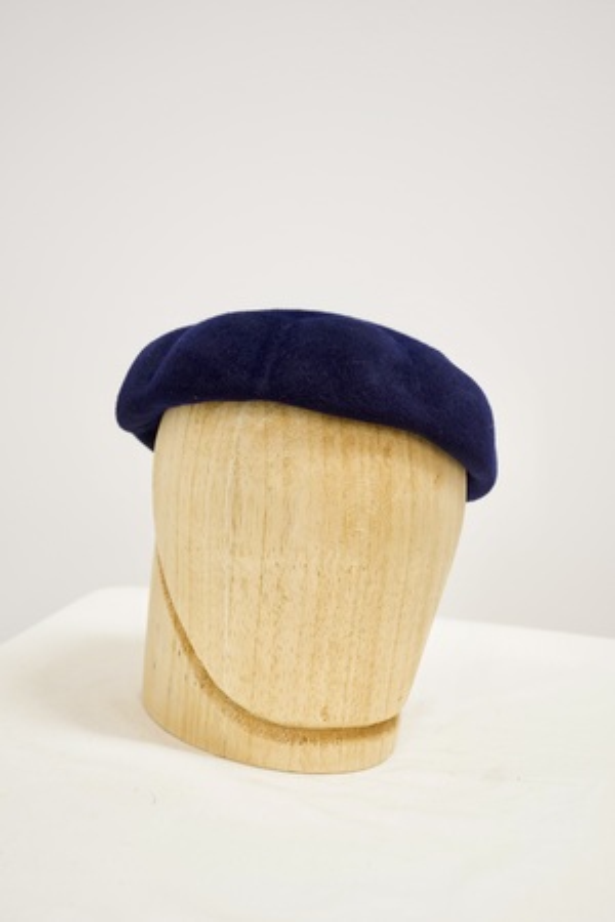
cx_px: 308
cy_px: 461
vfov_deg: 33.4
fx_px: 1537
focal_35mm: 60
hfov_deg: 22.6
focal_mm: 40
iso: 1600
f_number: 5.6
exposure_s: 1/60
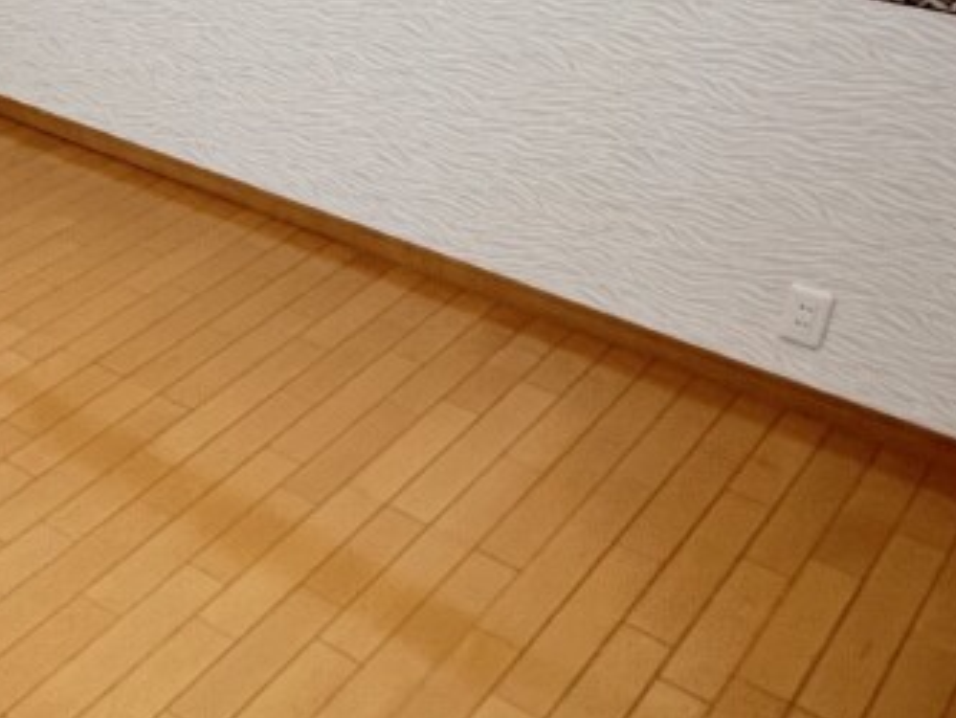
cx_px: -356
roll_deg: +0.9
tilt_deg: -20.8
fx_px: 1381
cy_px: 40
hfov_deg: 29.1
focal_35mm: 50
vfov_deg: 27.8
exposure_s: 1/91
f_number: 1.8
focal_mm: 1.57
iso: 250
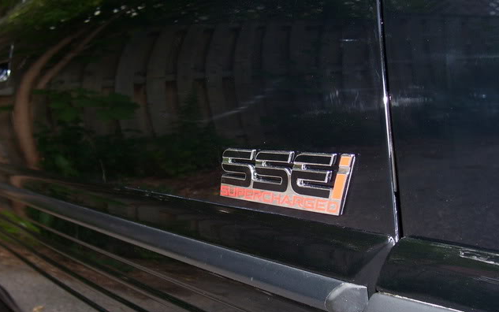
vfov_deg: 28.6
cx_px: 248
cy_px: 183
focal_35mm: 45
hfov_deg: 44.4
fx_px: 612
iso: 80
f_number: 3
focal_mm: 7
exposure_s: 1/60
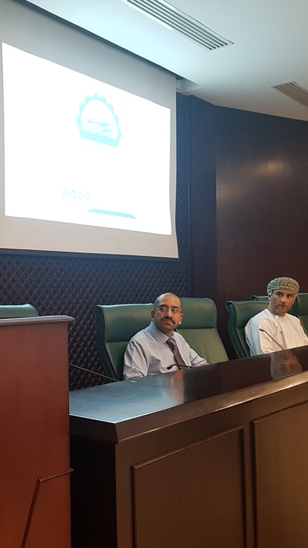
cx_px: 35
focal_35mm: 38
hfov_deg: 29.9
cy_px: 274
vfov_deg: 52.8
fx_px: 552
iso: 200
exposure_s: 1/33
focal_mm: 4.3
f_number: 1.7
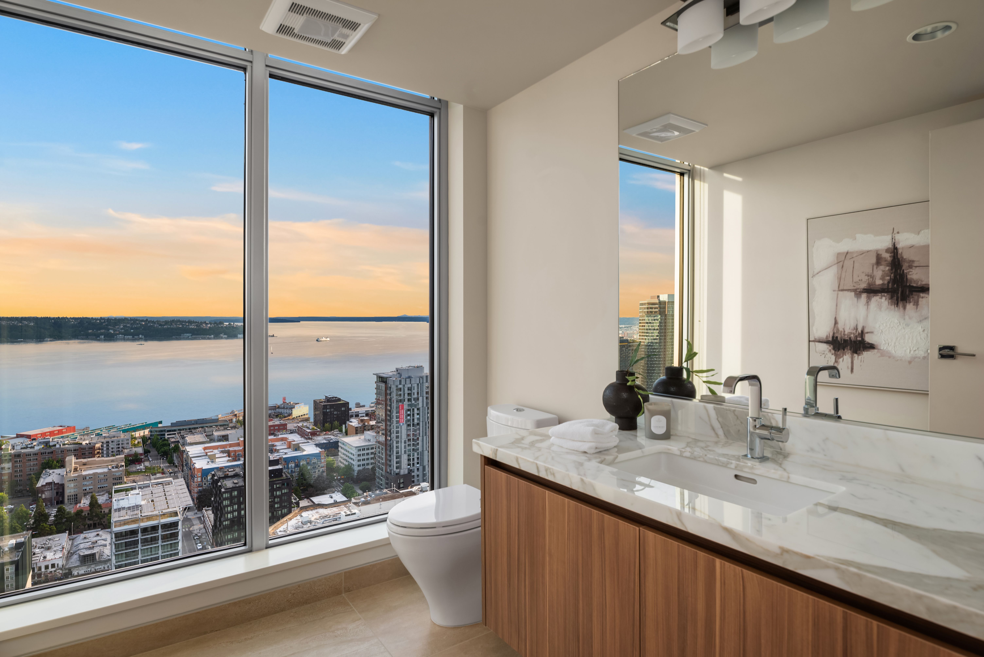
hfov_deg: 86.9
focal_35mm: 19
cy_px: 328
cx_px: 492
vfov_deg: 64.6
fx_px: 520
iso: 100
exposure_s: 1/20
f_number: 7.1
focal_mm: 19
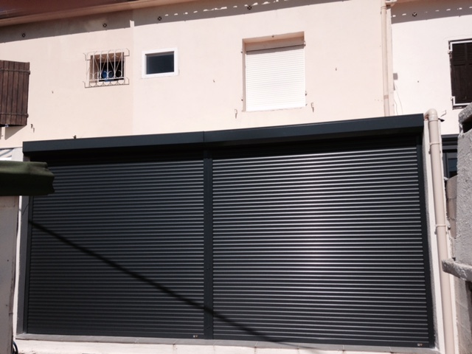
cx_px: 236
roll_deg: +0.9
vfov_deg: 42.9
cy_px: 177
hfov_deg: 55.4
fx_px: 450
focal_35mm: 33
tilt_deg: +4.4
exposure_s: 1/3012
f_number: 2.4
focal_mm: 4.12
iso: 50
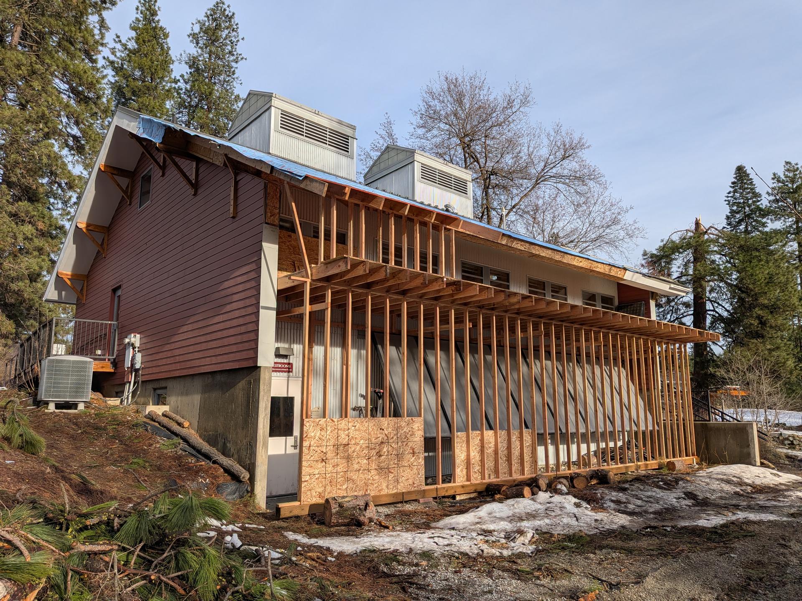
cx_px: 401
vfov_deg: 56.8
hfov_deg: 71.6
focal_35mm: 24
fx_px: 556
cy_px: 300
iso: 29
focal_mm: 4.53
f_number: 1.7
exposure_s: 1/12821
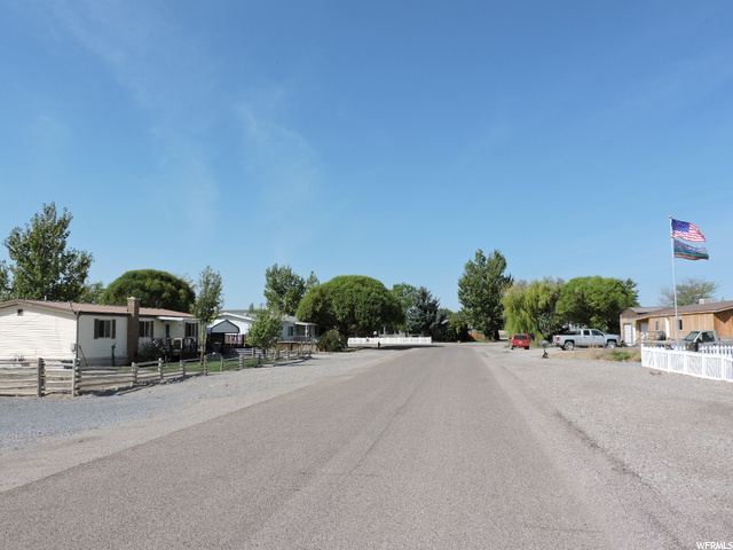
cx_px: 366
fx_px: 635
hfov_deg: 60.0
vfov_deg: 46.8
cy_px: 275
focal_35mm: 30
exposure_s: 1/1250
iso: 100
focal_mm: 5.4
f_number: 3.5
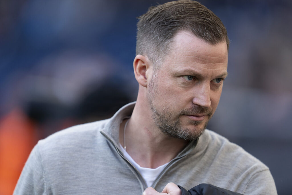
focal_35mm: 400
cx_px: 146
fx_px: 3245
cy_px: 98
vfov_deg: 3.4
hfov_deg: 5.2
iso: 640
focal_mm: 400
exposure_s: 1/1000
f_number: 2.8
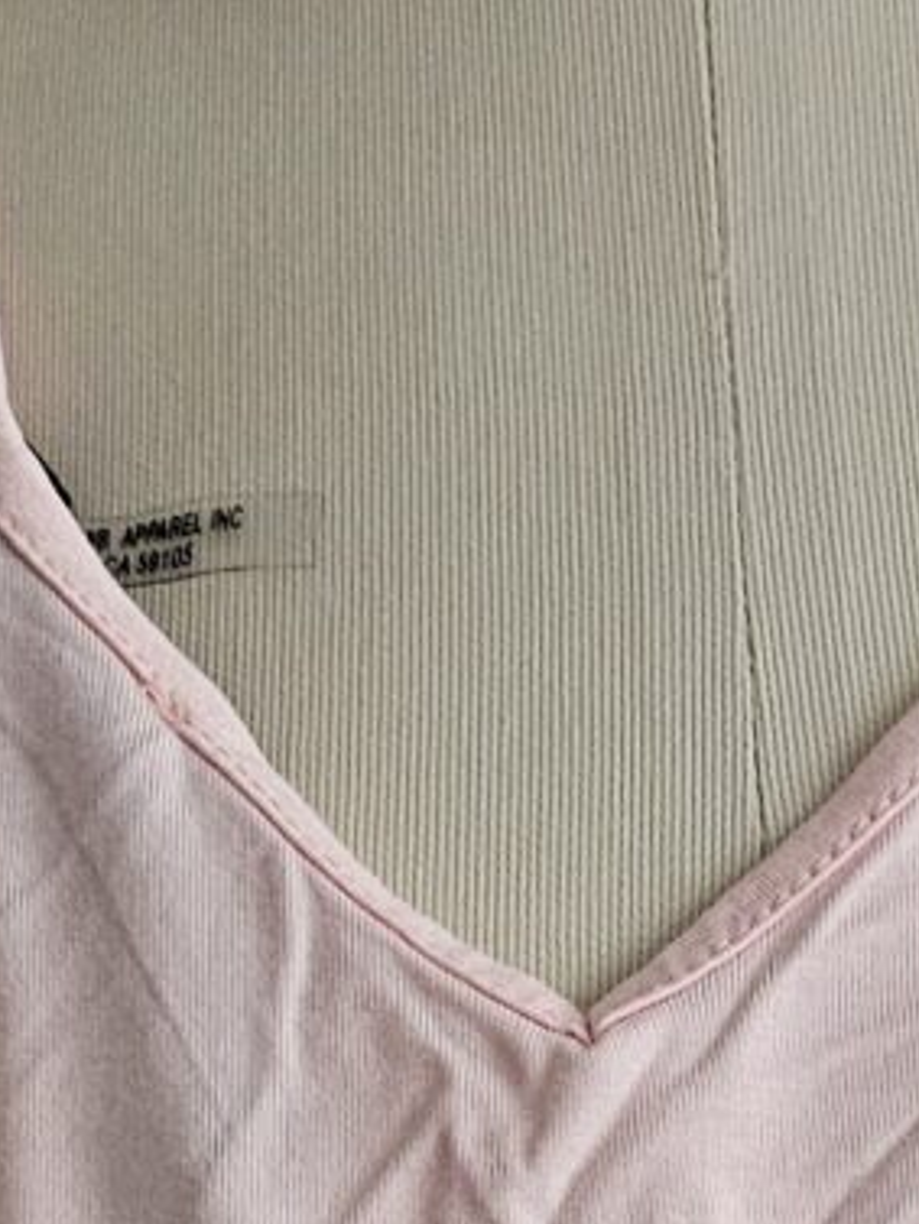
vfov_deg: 13.5
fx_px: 4422
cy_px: 2435
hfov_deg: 11.5
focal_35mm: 125
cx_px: 1218
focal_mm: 6.3
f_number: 1.7
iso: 800
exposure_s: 1/120
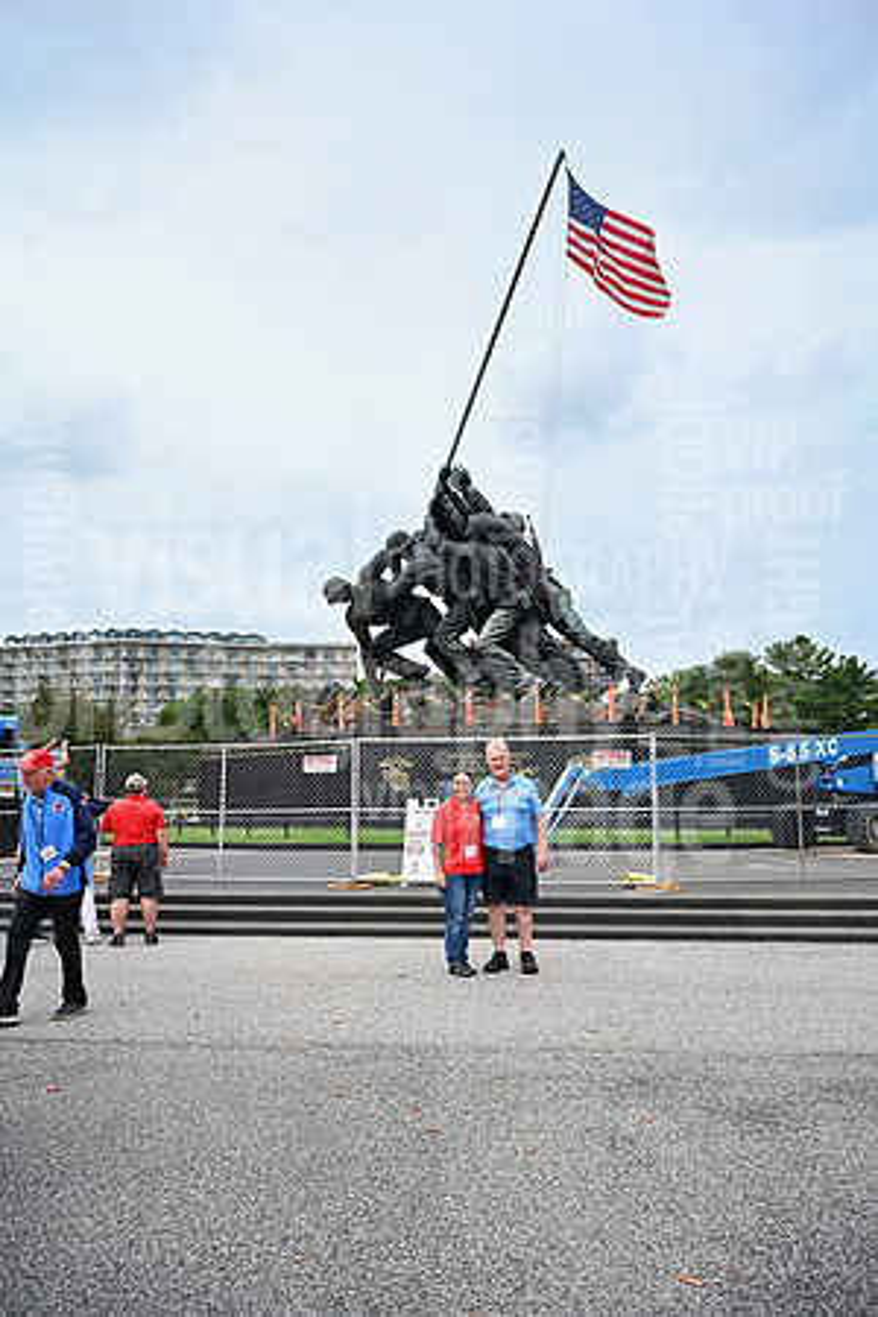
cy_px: 658
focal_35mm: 28
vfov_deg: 66.4
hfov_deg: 47.2
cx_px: 439
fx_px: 1006
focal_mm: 27.5
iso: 64
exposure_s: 1/320
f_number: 4
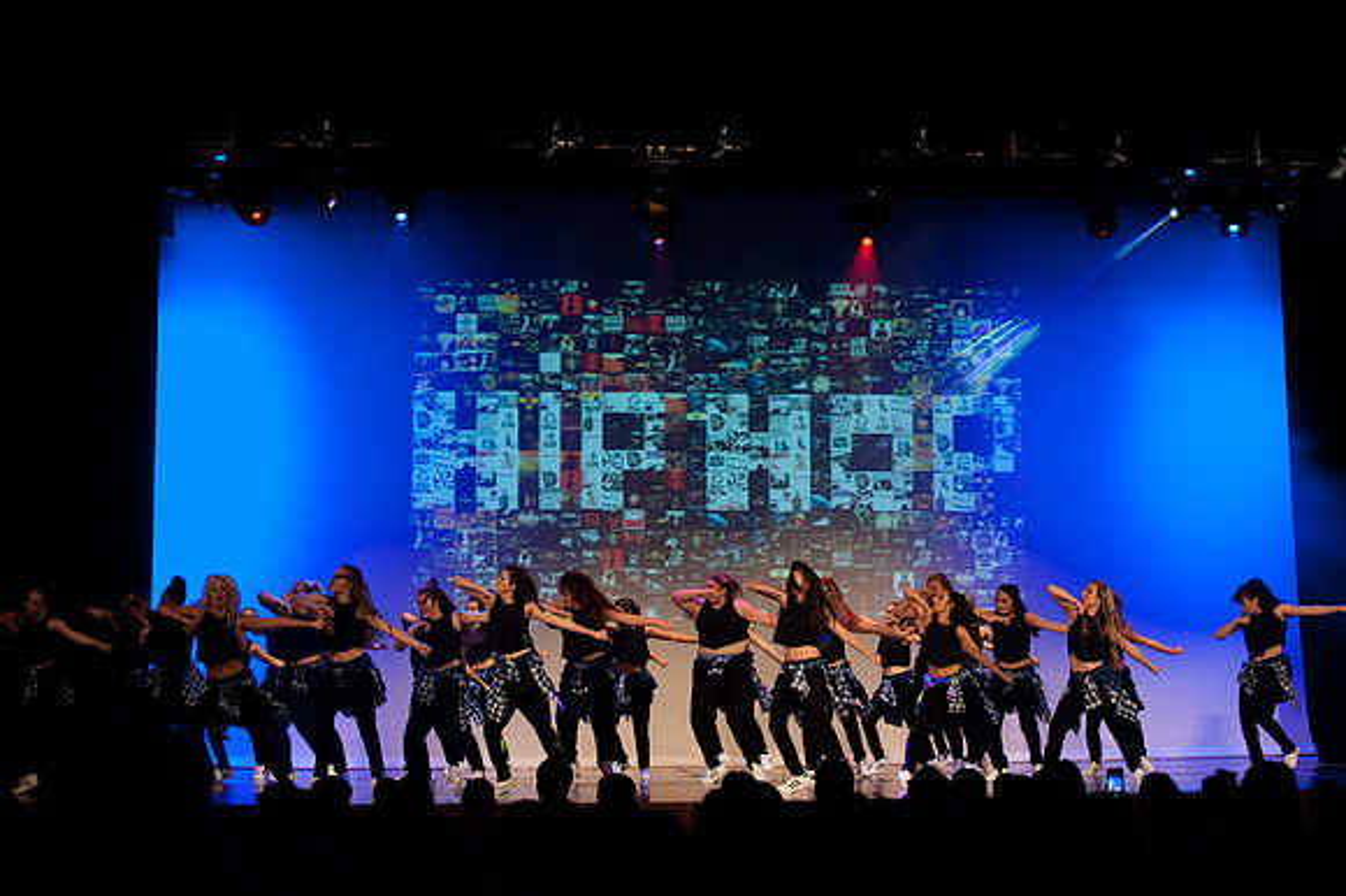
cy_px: 448
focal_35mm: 70
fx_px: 2616
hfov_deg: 28.9
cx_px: 673
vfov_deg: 19.4
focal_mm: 70
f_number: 4
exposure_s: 1/200
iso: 3200
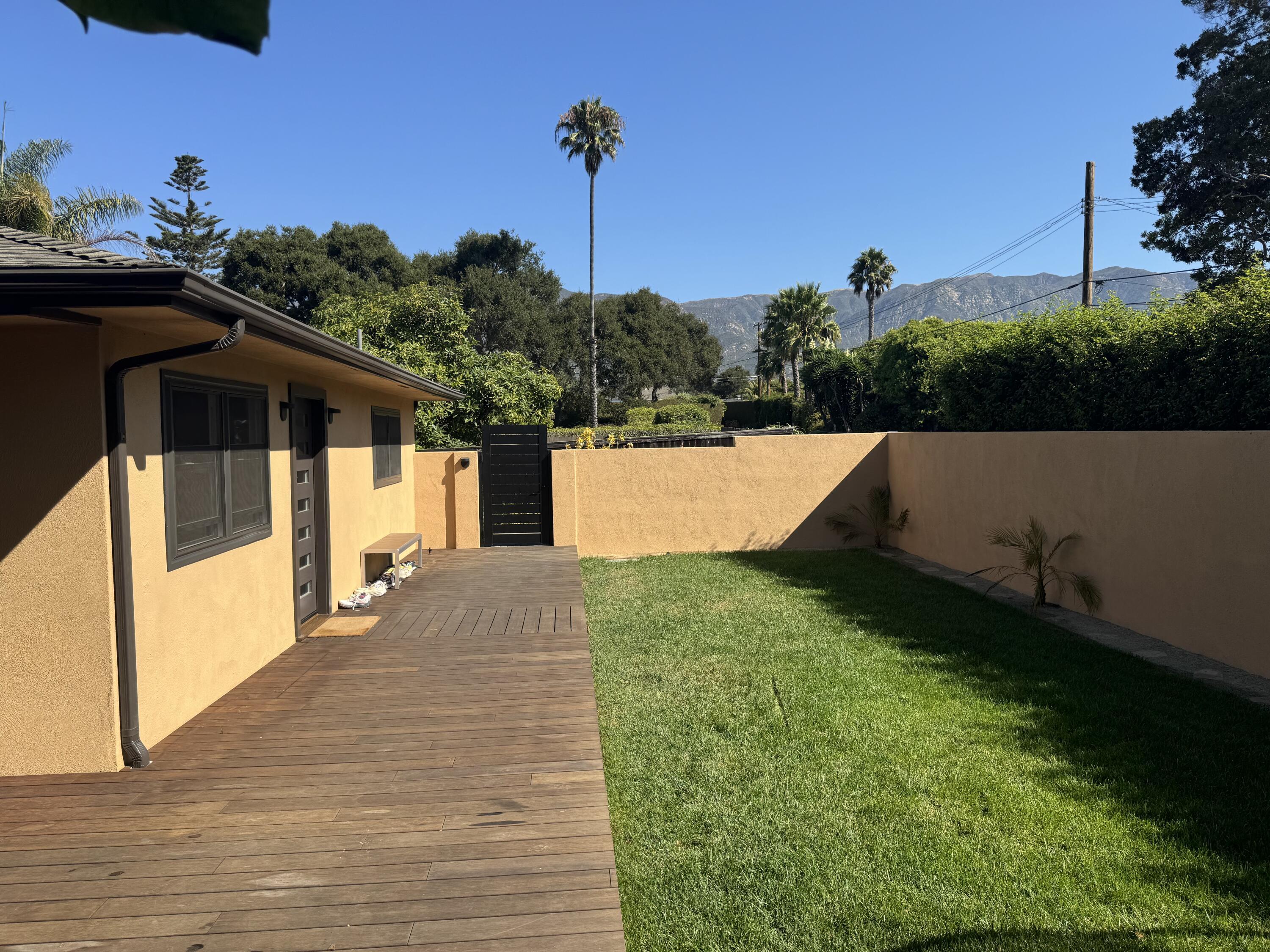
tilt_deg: -3.0
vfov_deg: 56.8
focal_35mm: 24
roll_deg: +0.7
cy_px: 476
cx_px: 635
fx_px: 881
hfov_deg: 71.6
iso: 80
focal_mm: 6.76
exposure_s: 1/3597
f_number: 1.78
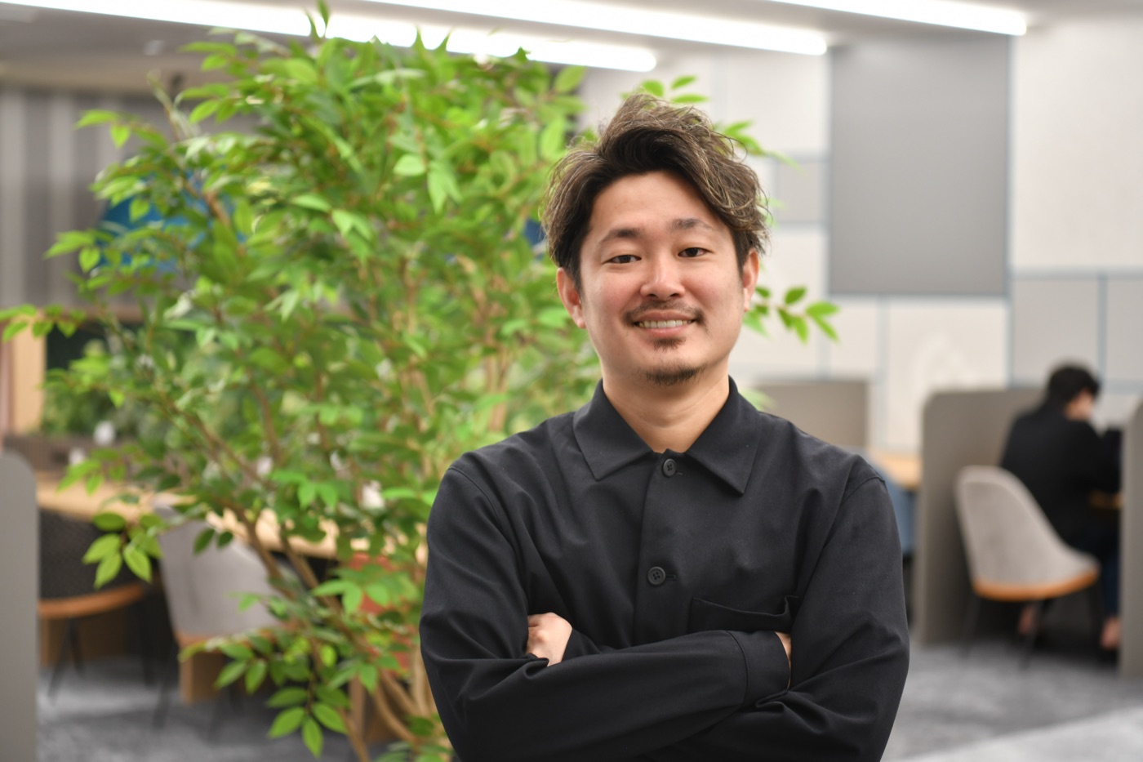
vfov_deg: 19.5
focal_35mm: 70
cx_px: 572
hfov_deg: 28.8
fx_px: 2222
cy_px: 381
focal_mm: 70
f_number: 2.8
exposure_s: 1/80
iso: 400
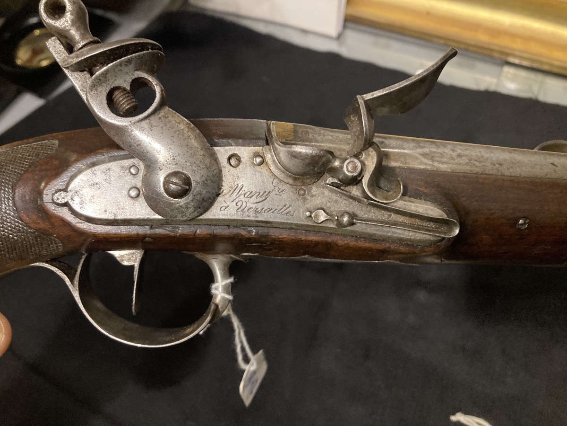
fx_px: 459
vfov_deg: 49.7
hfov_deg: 63.4
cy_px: 213
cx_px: 284
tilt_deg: -59.2
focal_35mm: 28
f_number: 1.8
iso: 400
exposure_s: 1/25
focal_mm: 3.99
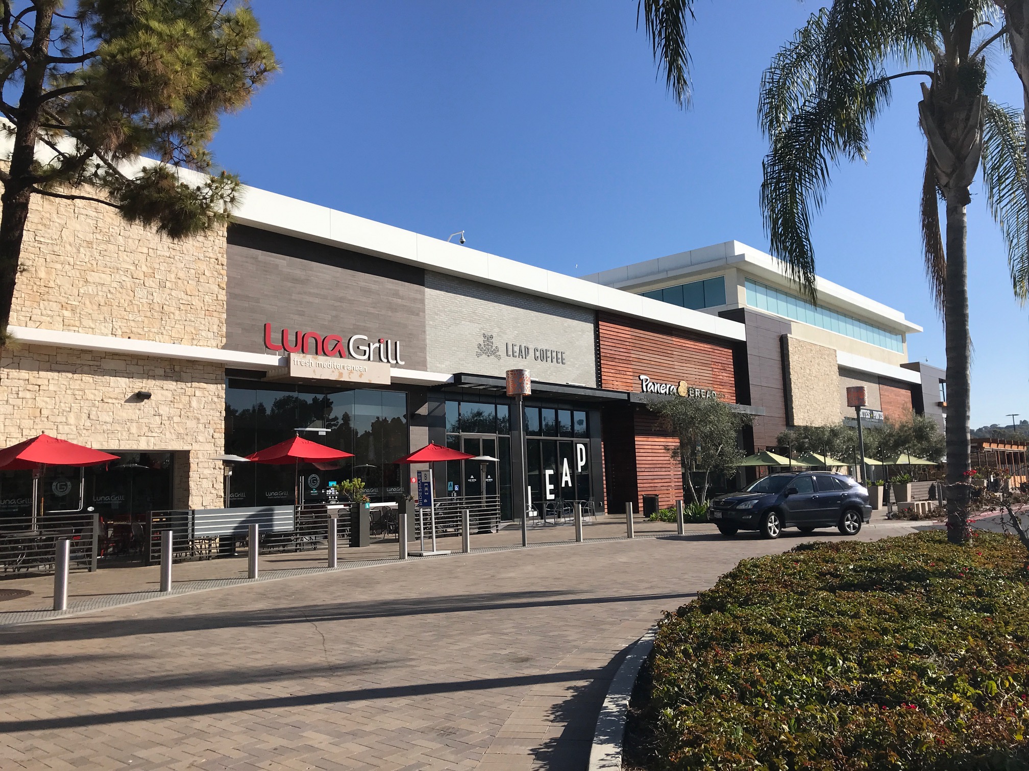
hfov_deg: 63.4
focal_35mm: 28
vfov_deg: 49.7
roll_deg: +1.9
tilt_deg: +7.5
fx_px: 832
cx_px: 514
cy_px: 386
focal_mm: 3.99
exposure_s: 1/3195
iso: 20
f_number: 1.8
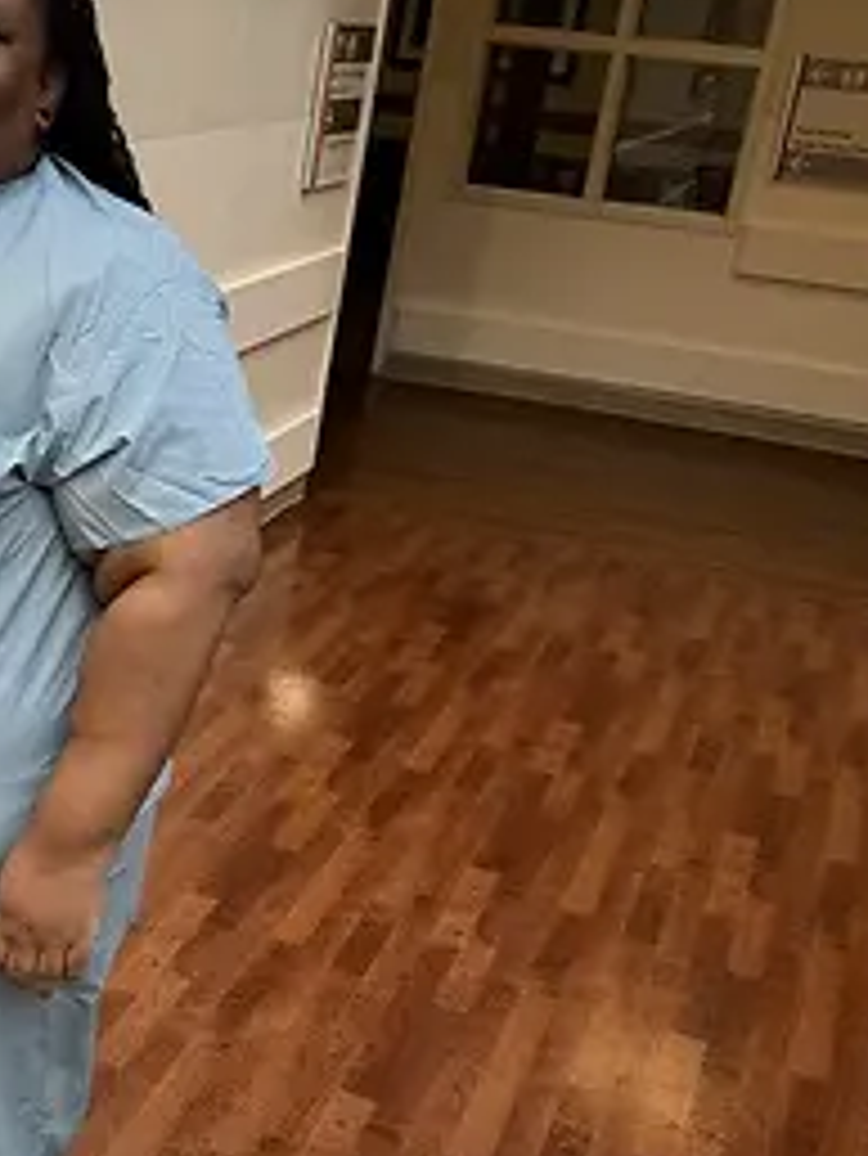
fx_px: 1871
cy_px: 720
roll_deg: -3.7
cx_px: -49
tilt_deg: -20.6
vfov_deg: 34.2
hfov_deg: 24.6
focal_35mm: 56
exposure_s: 1/121
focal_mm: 6.76
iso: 64
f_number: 1.78
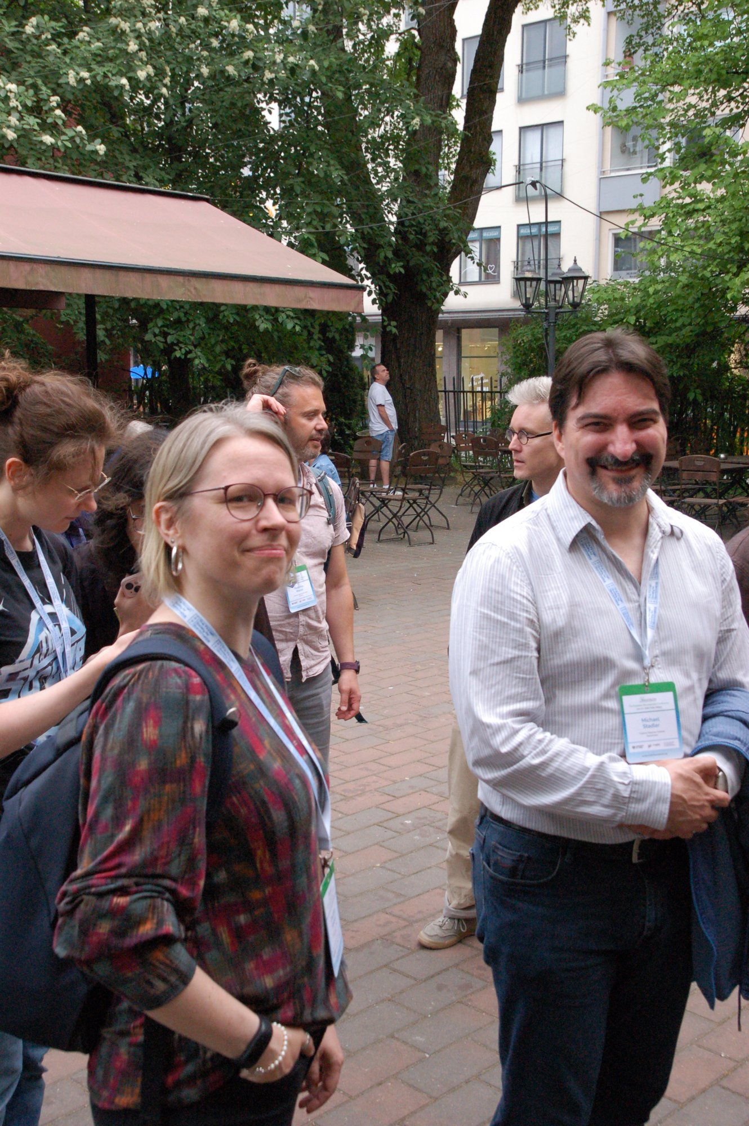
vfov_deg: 48.0
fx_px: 1266
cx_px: 374
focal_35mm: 40
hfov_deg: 33.0
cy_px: 563
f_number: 10
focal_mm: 27
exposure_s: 1/125
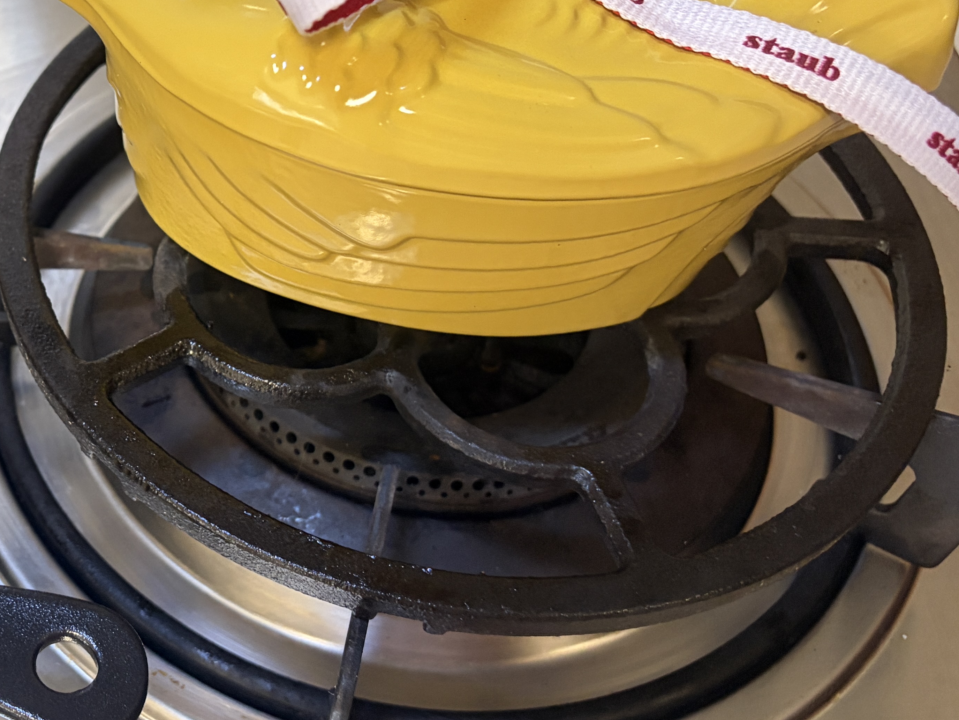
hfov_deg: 33.1
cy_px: 263
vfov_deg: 26.9
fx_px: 1496
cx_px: 45
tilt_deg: -49.4
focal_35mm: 54
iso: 320
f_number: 1.6
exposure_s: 1/60
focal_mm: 5.96
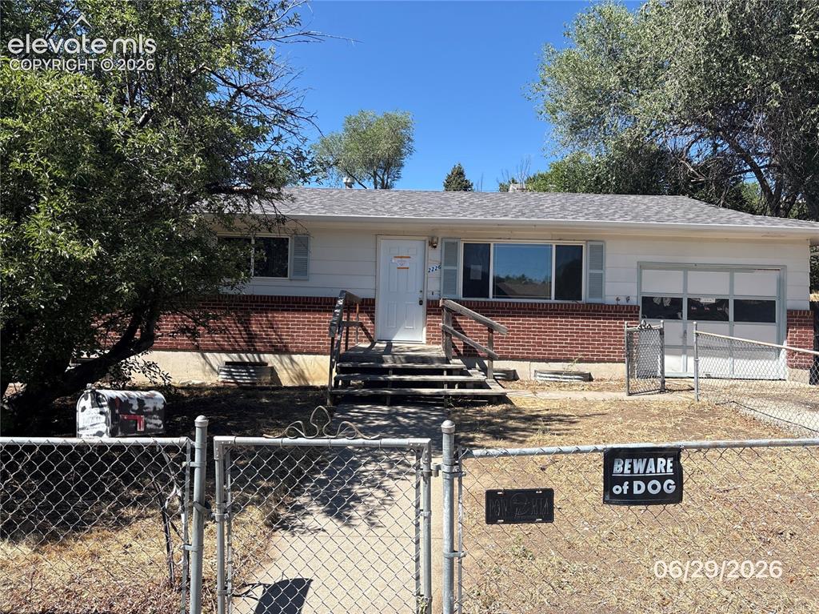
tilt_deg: +1.2
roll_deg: -1.0
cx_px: 410
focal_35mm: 26
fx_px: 615
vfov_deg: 53.0
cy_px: 307
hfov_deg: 67.3
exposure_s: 1/2012
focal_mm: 5.96
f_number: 1.6
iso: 50
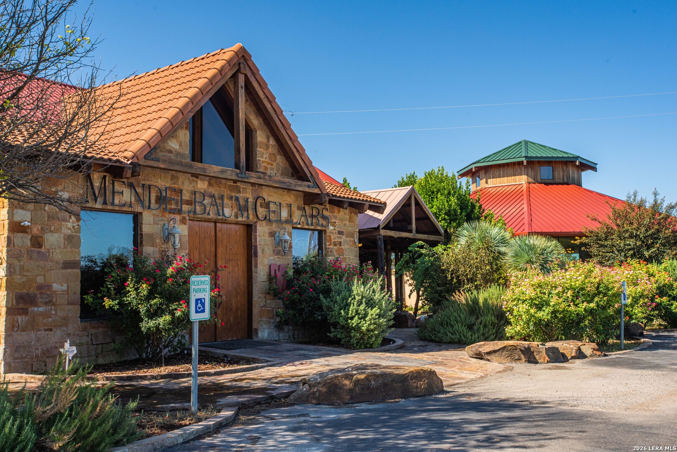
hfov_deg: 48.5
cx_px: 338
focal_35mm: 40
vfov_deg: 33.4
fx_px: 752
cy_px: 226
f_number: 10
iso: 400
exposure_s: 1/250
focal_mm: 40
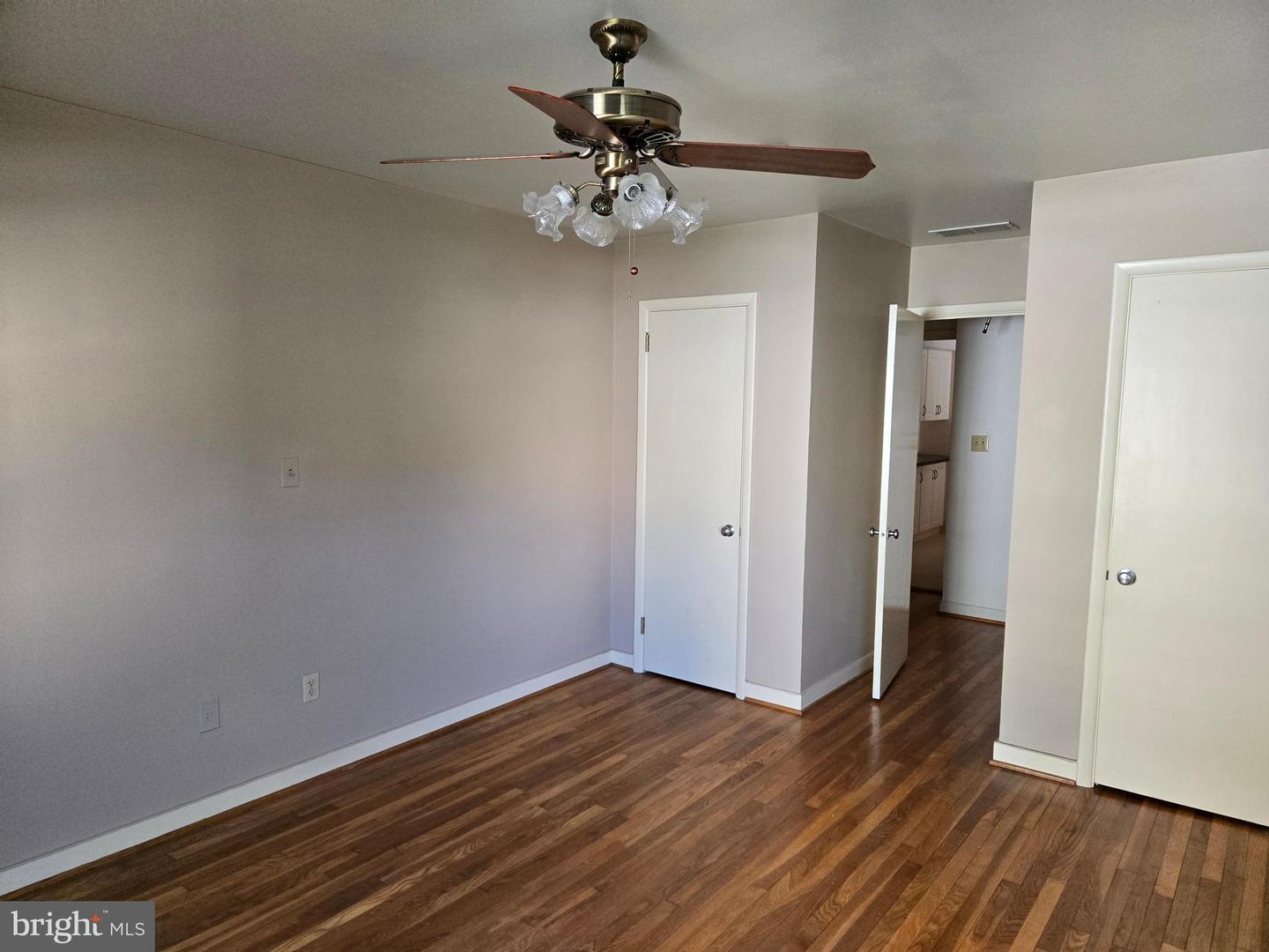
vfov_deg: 58.9
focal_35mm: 23
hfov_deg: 73.9
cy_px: 476
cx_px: 634
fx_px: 843
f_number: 1.8
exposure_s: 1/120
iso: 160
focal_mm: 5.4
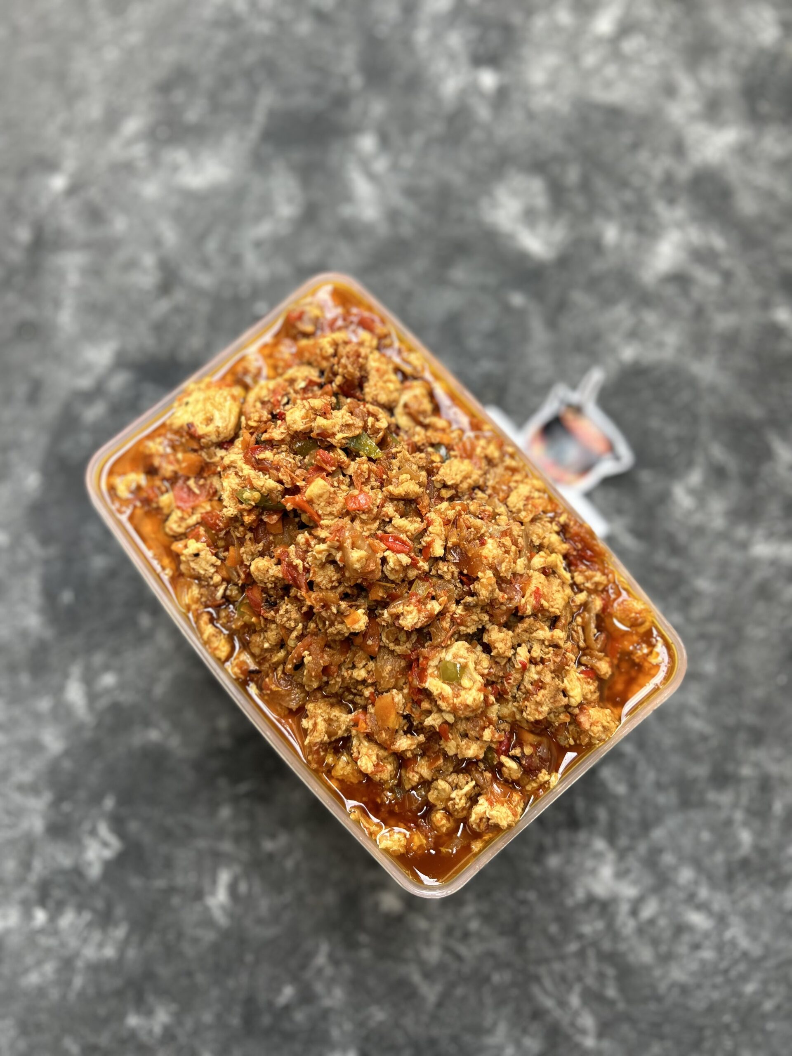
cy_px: 528
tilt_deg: -80.3
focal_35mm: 26
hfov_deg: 53.1
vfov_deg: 67.3
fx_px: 793
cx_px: 396
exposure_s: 1/121
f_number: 1.5
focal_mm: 5.7
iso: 40
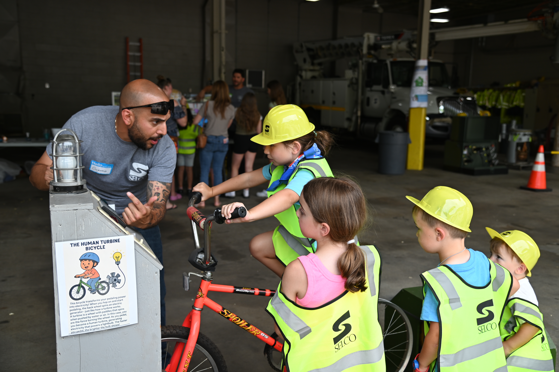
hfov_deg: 54.5
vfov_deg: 37.8
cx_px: 280
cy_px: 186
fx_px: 543
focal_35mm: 35
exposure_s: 1/250
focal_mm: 35
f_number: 4.5
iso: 200
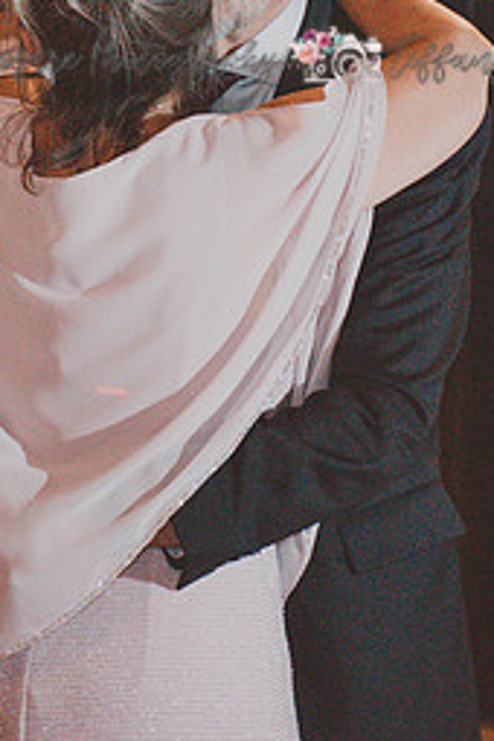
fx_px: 5557
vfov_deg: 7.6
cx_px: 174
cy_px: 169
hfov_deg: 5.1
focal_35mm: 270
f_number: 4.8
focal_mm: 102
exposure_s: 1/60
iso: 6400
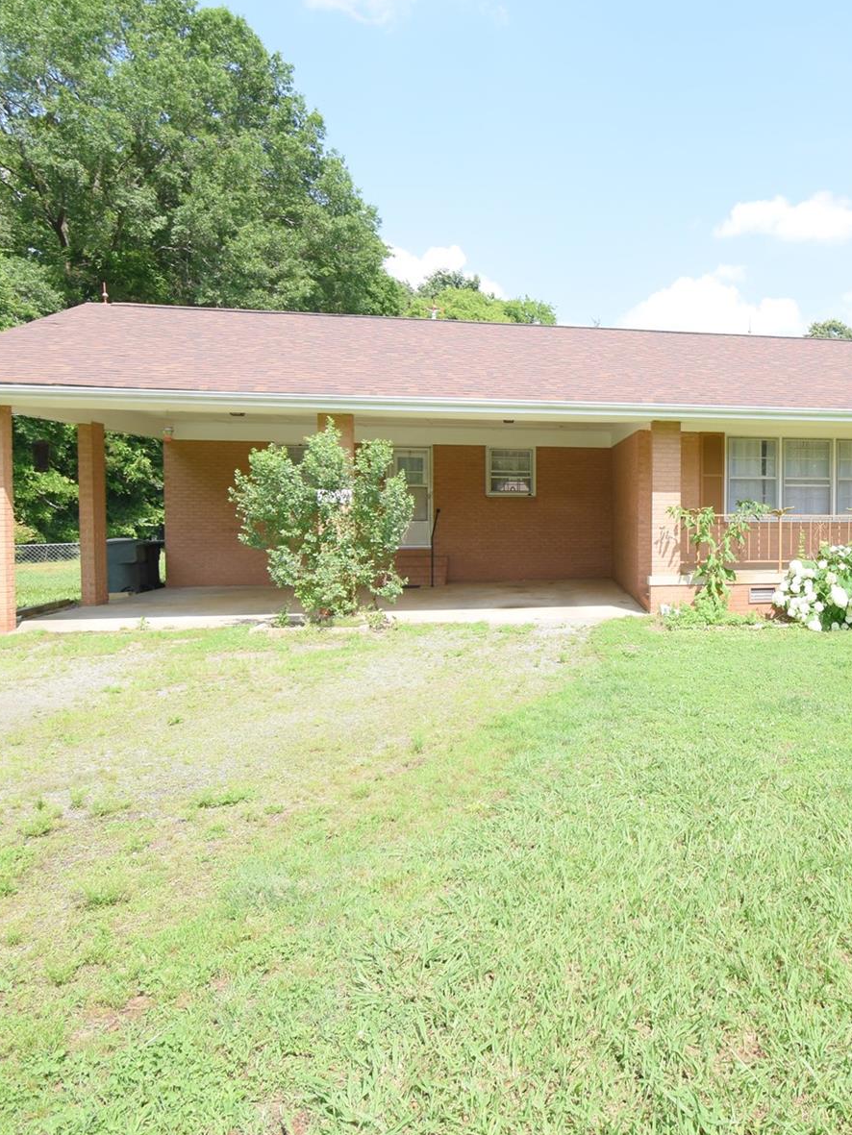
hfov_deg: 50.7
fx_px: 820
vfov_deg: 69.3
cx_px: 710
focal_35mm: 25
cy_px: 533
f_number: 6.3
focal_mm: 10
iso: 200
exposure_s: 1/250
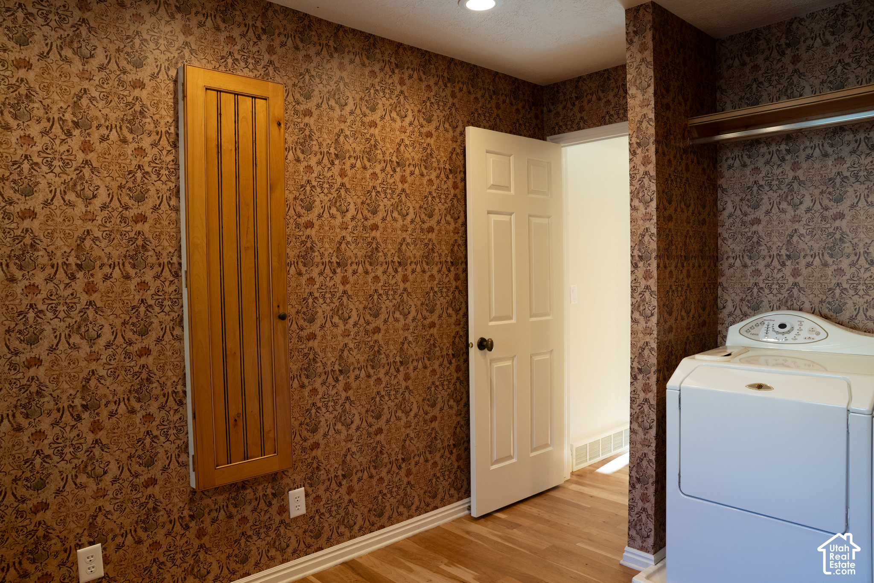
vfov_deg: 52.9
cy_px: 292
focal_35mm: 24
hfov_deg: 73.4
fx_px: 586
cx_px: 437
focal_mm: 24
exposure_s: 1/160
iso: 1600
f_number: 4
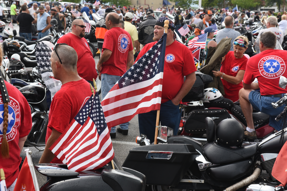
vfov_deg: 19.5
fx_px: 558
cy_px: 96
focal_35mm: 70
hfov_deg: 28.8
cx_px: 144
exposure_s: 1/250
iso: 1000
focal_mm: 70
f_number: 11
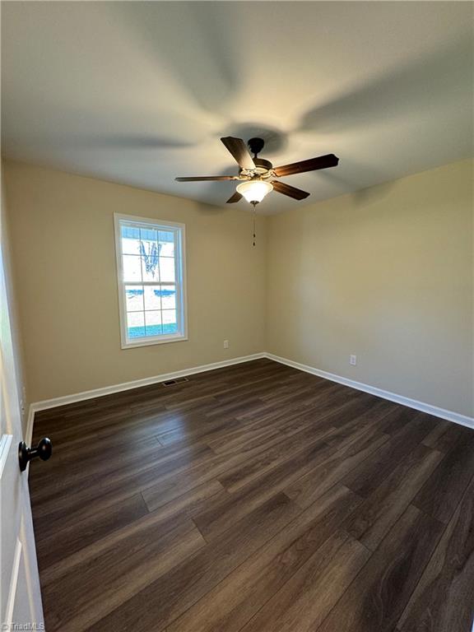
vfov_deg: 102.1
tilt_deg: -8.8
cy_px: 316
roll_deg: +0.2
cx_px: 237
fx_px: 256
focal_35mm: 14
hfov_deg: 85.7
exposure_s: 1/60
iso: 200
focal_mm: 2.22
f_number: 2.2
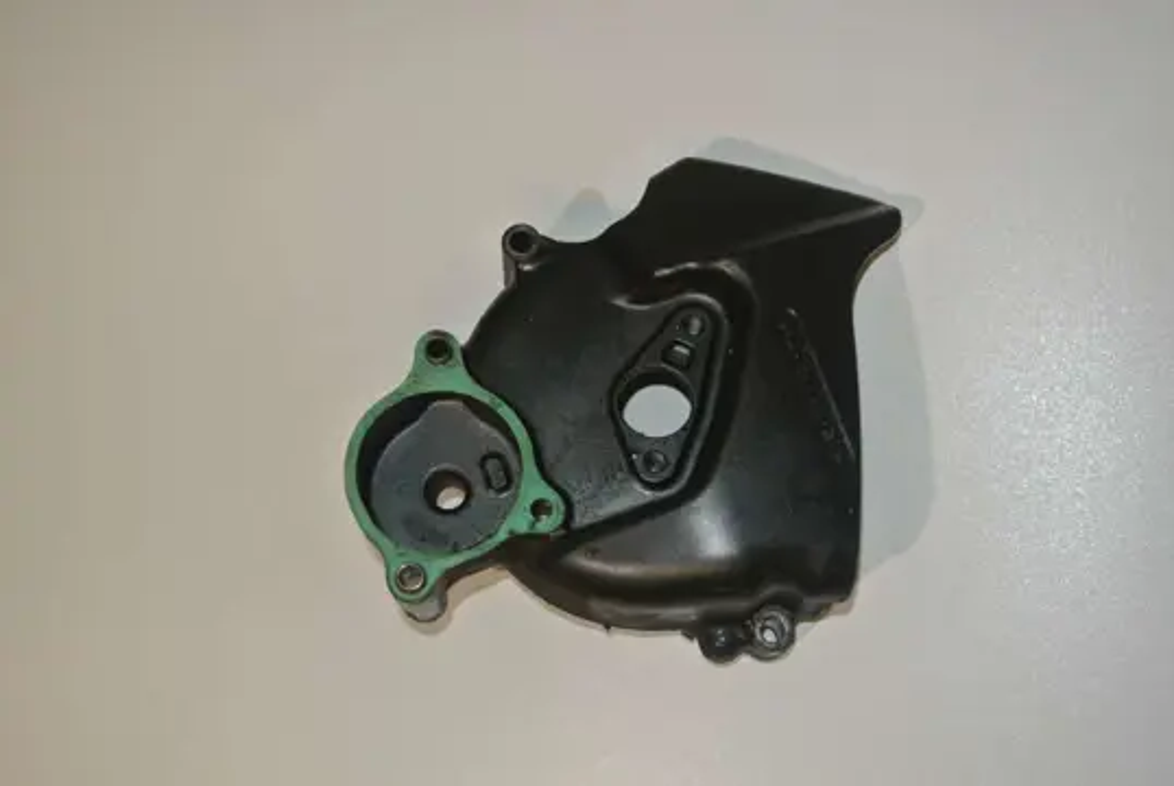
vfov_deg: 30.6
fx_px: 1436
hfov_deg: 44.5
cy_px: 393
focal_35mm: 44
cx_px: 587
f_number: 4.2
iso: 200
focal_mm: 16.3
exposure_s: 1/60
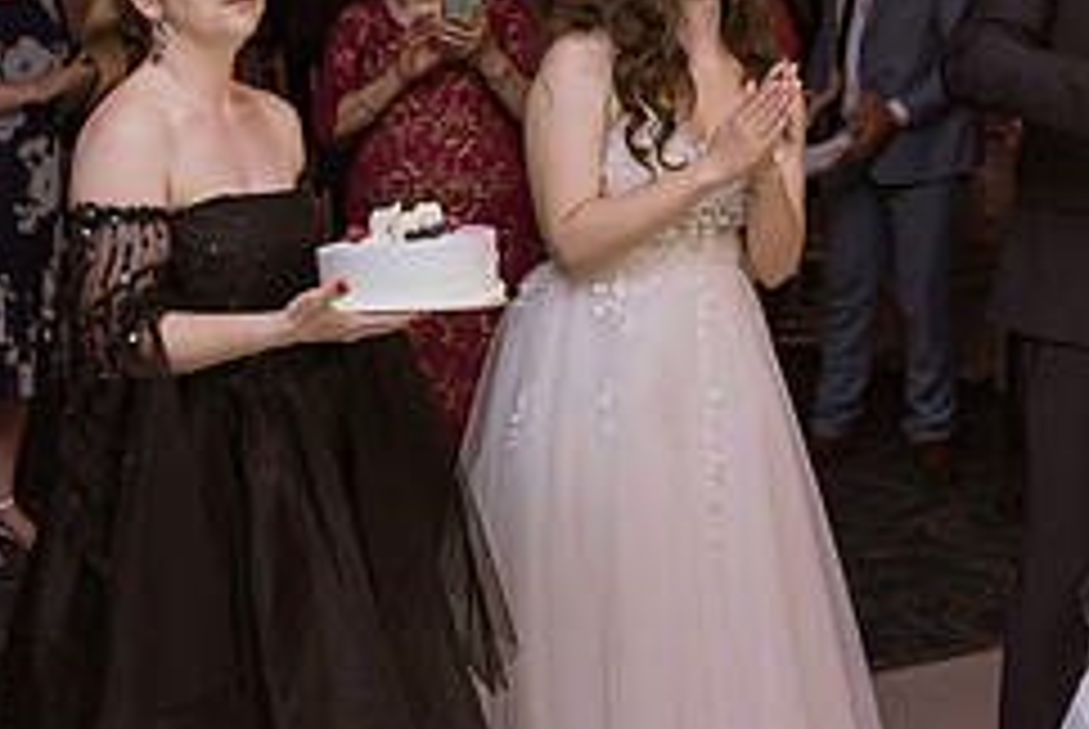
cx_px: 579
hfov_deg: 24.7
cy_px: 108
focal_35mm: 82
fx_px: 2483
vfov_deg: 16.5
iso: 1000
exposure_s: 1/125
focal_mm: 32
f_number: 2.8
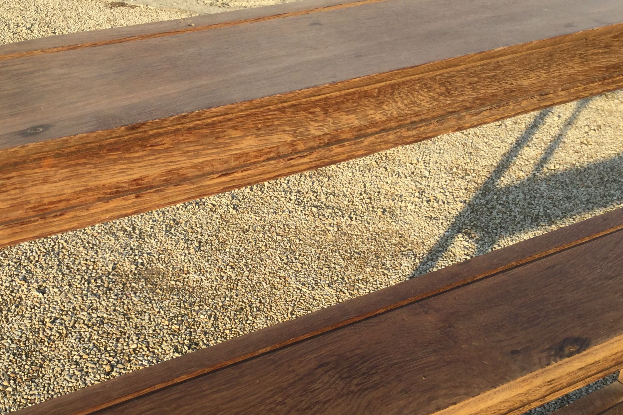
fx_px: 813
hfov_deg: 41.3
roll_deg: +1.0
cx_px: 204
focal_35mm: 47
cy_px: 255
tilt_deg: -32.1
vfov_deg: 28.6
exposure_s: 1/466
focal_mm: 3.3
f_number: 2.4
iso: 25
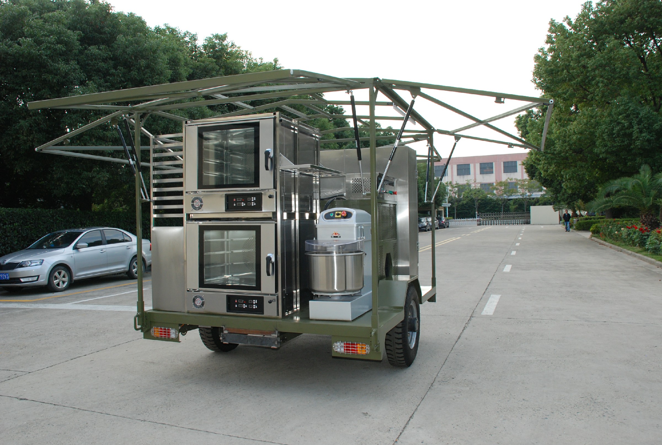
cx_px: 331
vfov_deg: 43.8
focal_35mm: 30
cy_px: 222
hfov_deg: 61.8
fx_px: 553
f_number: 8
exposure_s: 1/200
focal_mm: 20
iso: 400
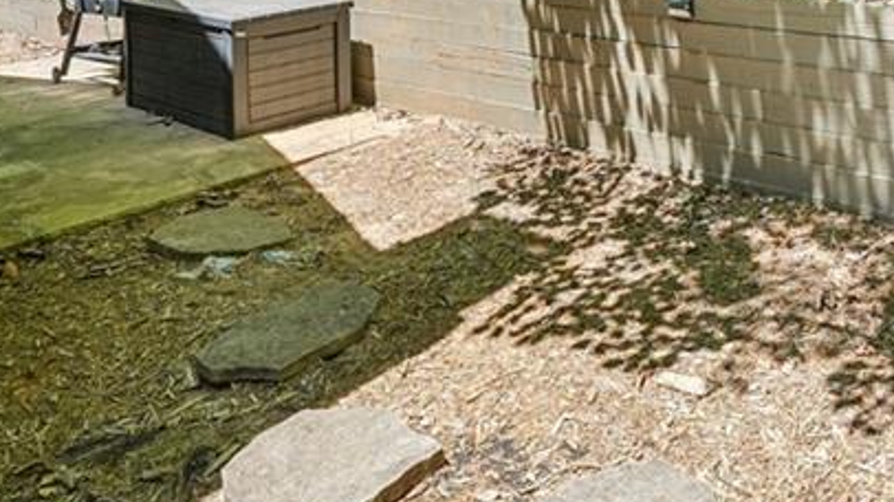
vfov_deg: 26.6
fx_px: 914
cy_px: -127
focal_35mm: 39
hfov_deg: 45.2
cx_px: 865
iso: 100
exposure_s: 1/80
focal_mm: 14.6
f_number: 8
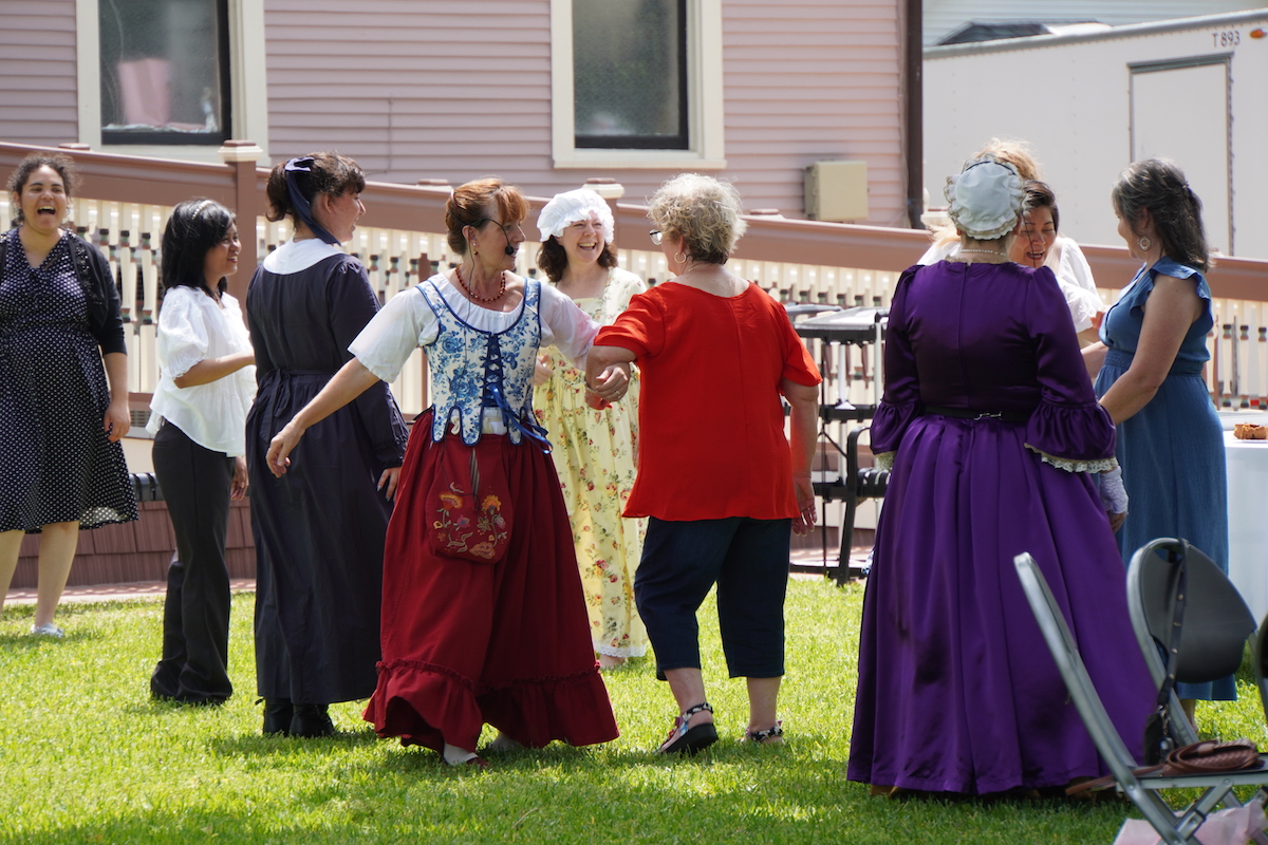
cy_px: 422
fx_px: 7924
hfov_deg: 9.1
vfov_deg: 6.1
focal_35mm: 225
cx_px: 634
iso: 160
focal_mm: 150
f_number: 6.3
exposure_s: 1/250
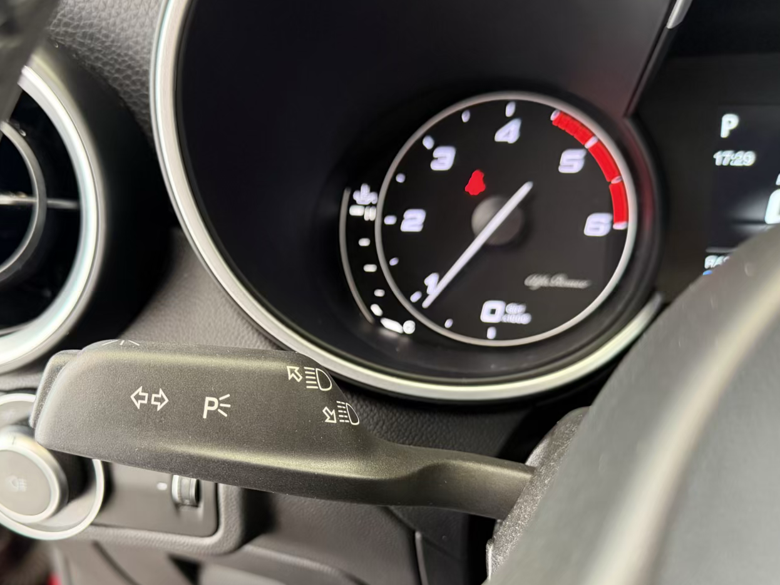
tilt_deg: -27.3
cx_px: 293
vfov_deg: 42.6
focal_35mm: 33
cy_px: 373
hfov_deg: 54.7
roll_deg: +2.7
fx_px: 744
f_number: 1.78
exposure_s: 1/60
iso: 500
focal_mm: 6.76
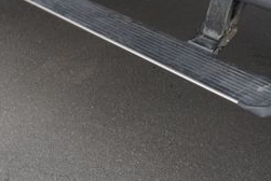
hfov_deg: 25.0
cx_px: 72
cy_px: 54
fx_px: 605
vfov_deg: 17.0
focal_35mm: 80
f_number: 4.5
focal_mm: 21
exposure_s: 1/160
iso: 200
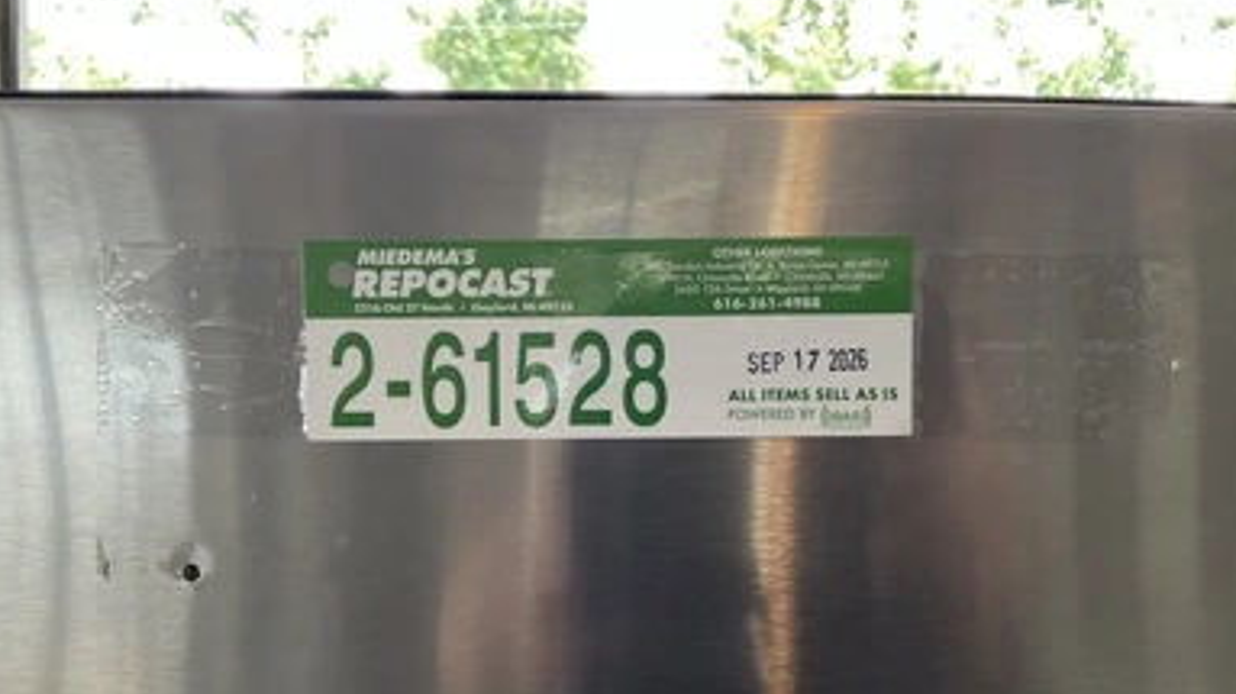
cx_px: 613
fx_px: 1081
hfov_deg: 59.5
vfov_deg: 35.5
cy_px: 407
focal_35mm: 33
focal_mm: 3
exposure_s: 1/82
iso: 64
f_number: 1.8
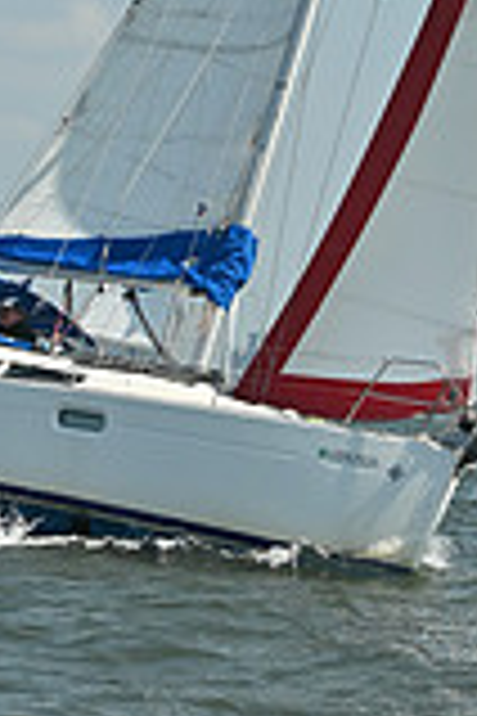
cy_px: -320
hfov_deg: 5.4
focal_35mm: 256
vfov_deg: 7.9
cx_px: 205
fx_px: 5088
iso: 320
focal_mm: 70
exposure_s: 1/1250
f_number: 9
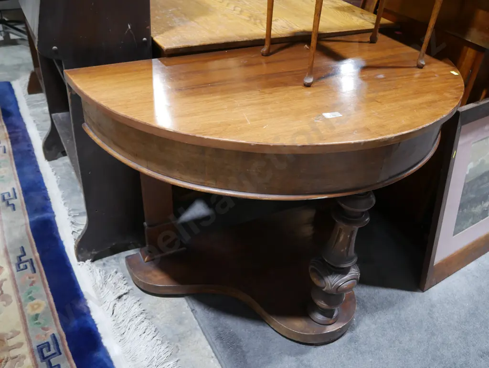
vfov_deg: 44.2
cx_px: 244
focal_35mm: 32
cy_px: 184
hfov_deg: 56.8
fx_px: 452
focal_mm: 16
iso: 640
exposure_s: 1/60
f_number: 3.6
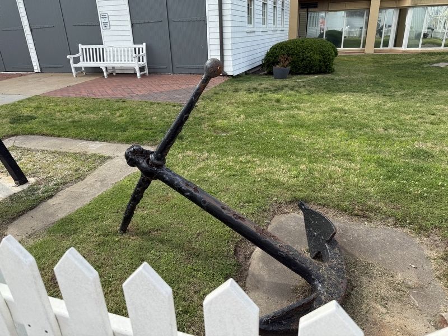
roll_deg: +0.8
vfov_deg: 56.8
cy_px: 168
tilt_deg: -25.5
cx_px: 224
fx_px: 311
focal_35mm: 24
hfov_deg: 71.6
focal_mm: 6.76
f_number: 1.78
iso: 80
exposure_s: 1/2445
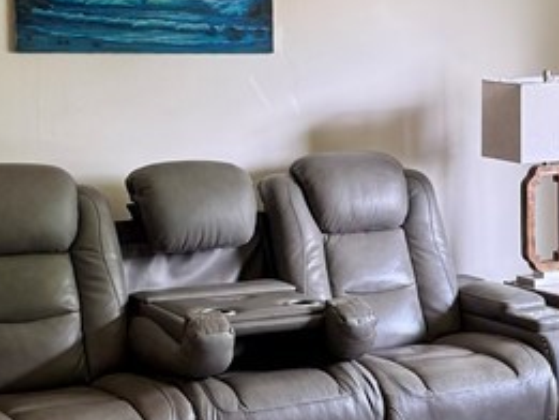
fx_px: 1519
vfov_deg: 15.7
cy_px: 167
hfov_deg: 20.4
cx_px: 514
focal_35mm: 94
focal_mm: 6.76
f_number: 1.78
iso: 200
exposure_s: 1/74
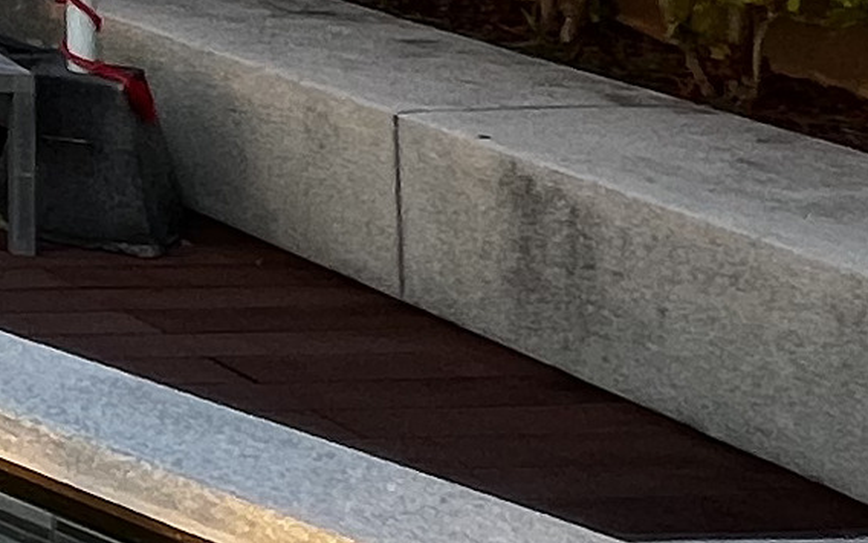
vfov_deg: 12.2
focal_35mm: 97
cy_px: -467
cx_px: -1631
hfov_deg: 12.0
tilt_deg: -2.3
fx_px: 2295
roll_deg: +1.6
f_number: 1.8
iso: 32
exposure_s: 1/367
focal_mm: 1.57
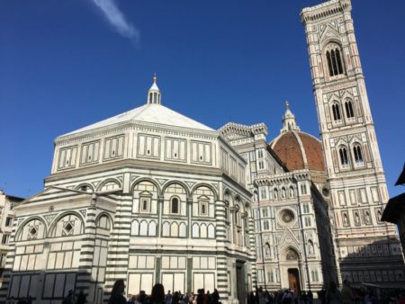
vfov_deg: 48.3
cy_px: 152
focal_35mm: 29
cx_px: 202
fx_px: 339
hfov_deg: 61.6
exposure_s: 1/2262
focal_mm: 4.15
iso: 25
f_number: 2.2
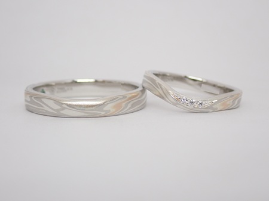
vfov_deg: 19.1
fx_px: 598
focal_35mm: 77
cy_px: 100
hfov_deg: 25.3
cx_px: 134
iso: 200
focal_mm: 13.65
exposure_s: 1/100
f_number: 4.1
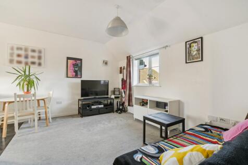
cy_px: 82
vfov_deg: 73.7
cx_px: 124
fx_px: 110
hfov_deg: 96.8
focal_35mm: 16
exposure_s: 1/15
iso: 400
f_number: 7.1
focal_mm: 16
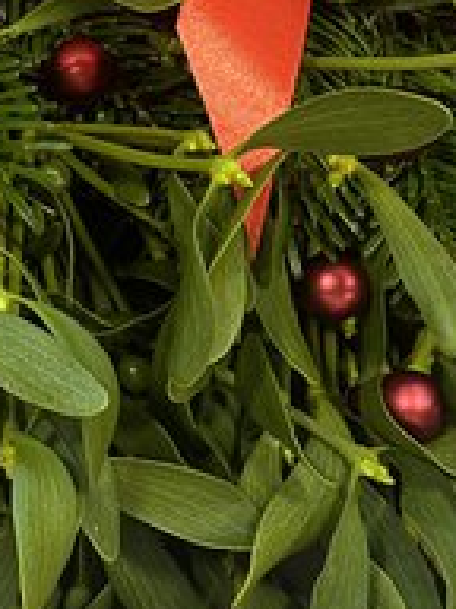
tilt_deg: -80.9
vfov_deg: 19.5
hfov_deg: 14.5
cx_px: -10
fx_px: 1756
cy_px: 149
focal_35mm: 100
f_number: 1.78
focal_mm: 6.86
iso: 200
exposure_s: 1/50
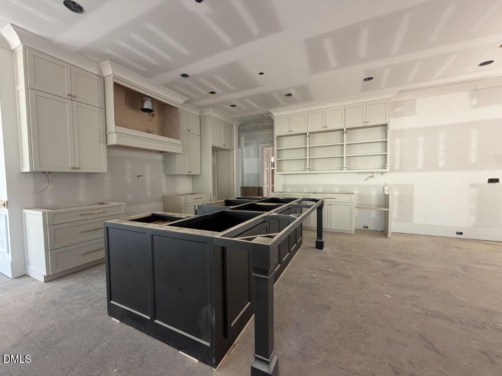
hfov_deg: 102.1
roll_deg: +0.5
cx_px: 251
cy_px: 188
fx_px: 203
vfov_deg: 85.7
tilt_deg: -2.3
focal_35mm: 14
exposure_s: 1/121
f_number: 2.2
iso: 250
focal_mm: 2.22
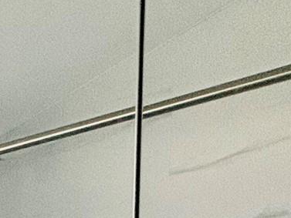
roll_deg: +0.0
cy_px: 356
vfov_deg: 17.0
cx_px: -395
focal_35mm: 76
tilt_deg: -1.4
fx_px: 639
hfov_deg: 15.3
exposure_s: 1/99
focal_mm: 2.22
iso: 200
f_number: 2.2
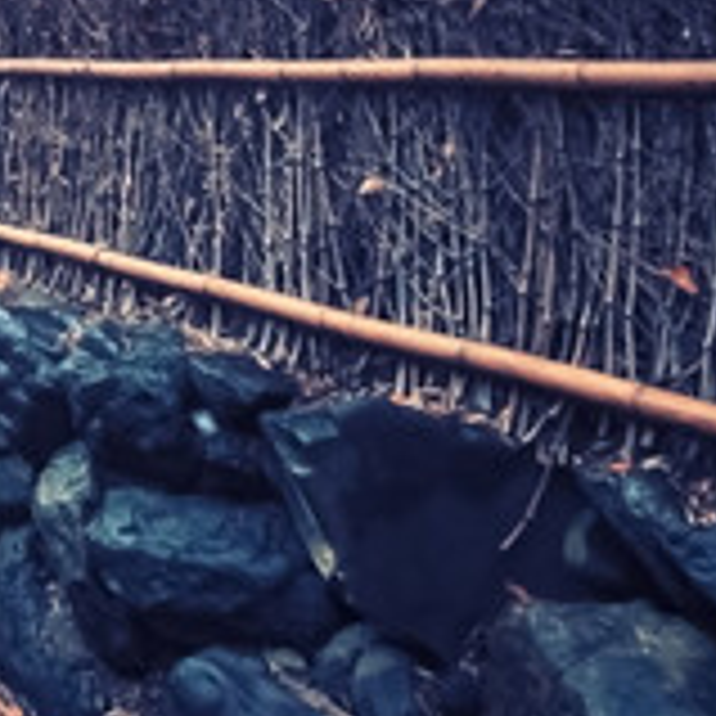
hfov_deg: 22.8
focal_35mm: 48
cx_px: -522
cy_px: -52
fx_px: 1123
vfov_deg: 31.7
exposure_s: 1/13
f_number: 4.5
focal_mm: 12
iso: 250
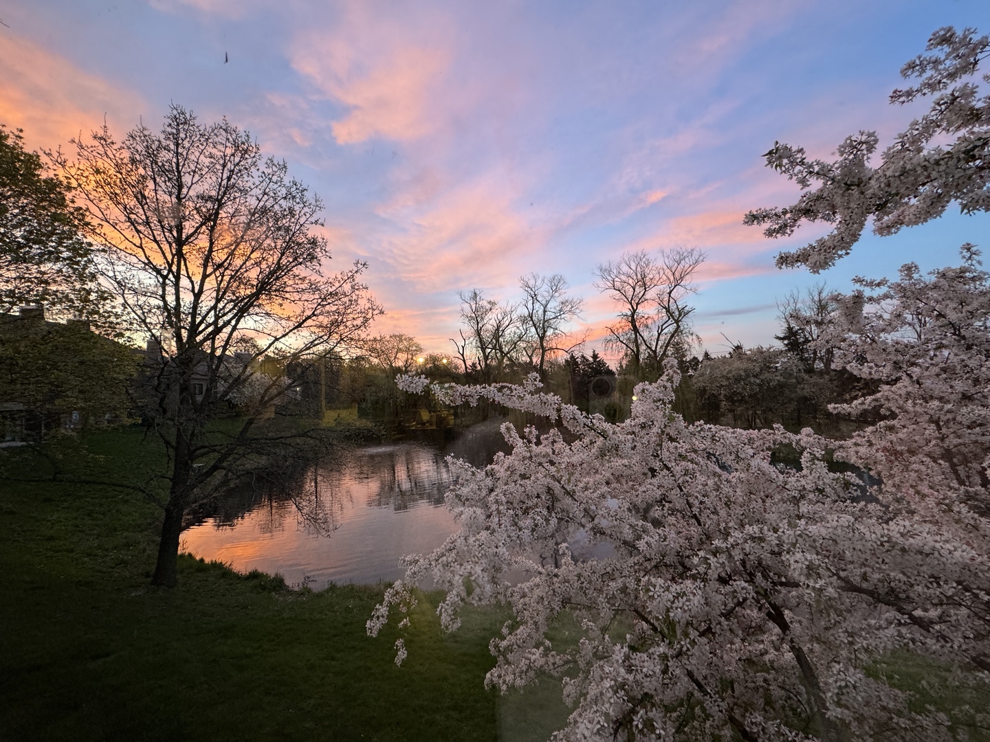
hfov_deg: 102.1
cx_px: 495
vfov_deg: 85.7
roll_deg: +1.6
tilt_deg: +2.9
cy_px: 371
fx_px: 400
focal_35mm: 14
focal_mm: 2.22
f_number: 2.2
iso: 200
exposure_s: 1/60
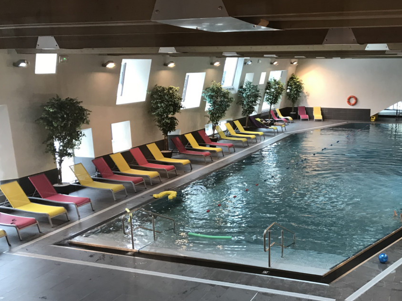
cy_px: 185
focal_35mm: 40
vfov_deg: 35.8
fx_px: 465
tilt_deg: -17.5
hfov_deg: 45.6
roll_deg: +2.3
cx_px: 286
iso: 32
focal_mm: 3.99
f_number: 1.8
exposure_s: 1/22
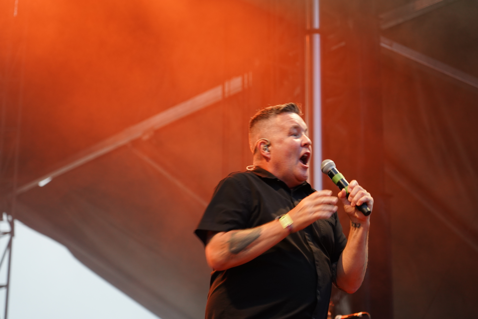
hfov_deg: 19.5
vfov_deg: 13.0
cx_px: 239
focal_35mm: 105
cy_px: 160
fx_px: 1394
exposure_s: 1/160
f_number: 4
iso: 1600
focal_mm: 105
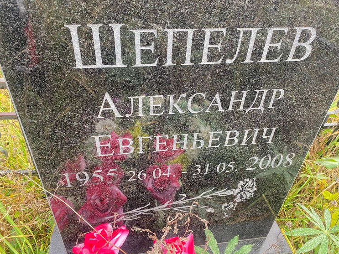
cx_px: 165
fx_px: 274
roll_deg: -2.1
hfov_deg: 63.4
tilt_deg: -41.6
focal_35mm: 28
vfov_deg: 49.7
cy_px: 133
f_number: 1.8
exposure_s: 1/60
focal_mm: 4.25
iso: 160
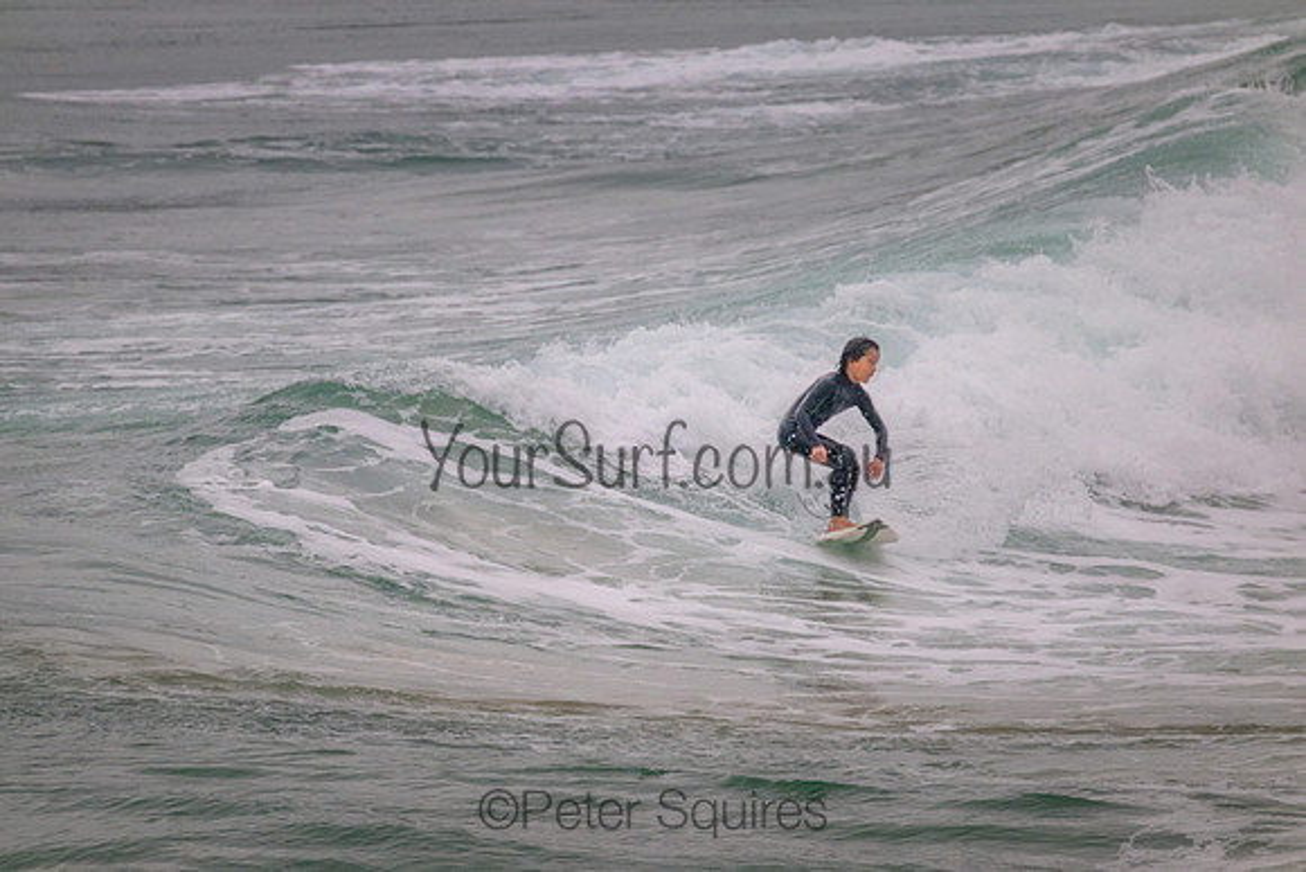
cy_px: 436
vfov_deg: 1.7
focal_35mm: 800
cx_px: 653
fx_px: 29028
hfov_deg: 2.6
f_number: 11
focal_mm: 800
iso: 2500
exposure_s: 1/1250
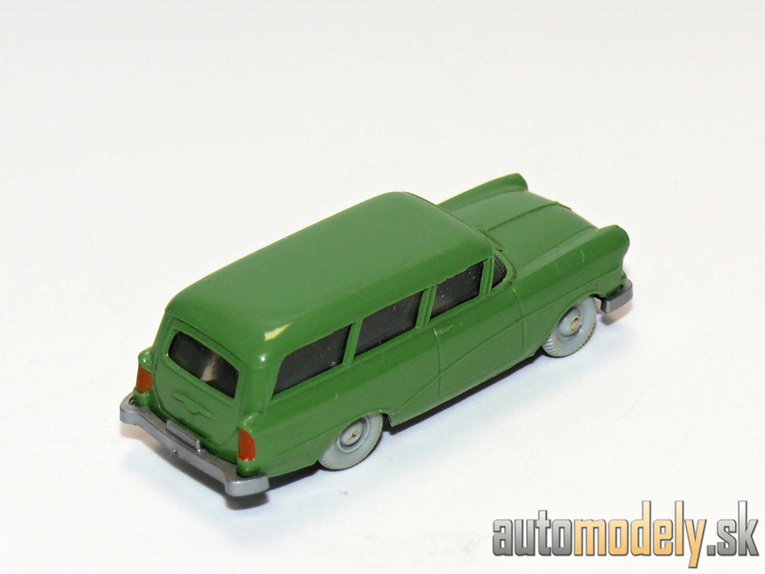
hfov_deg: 14.7
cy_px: 287
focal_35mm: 134
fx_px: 2961
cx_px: 382
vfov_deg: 11.1
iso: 100
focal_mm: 16
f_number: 4
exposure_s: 1/30
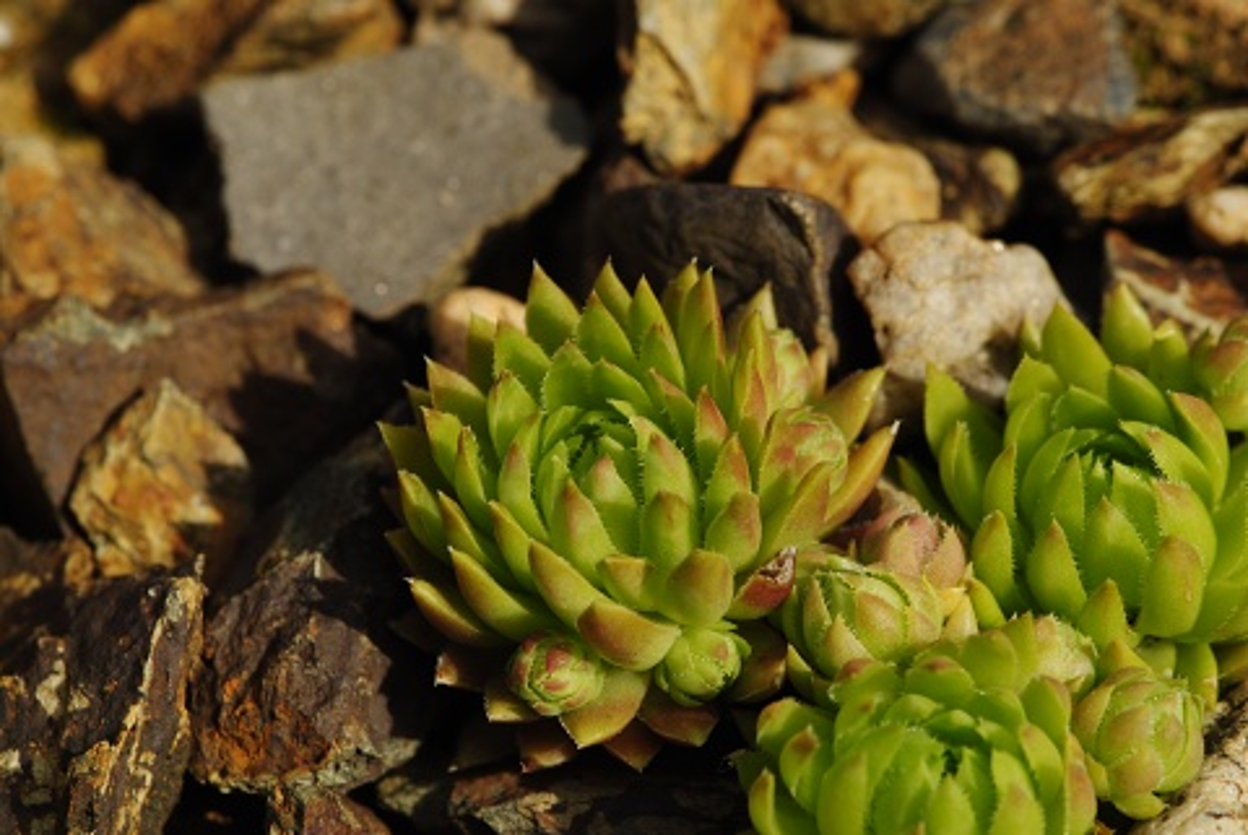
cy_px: 418
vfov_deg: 10.8
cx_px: 624
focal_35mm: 128
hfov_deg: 16.1
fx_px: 4424
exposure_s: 1/200
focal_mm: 85
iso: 100
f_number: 9
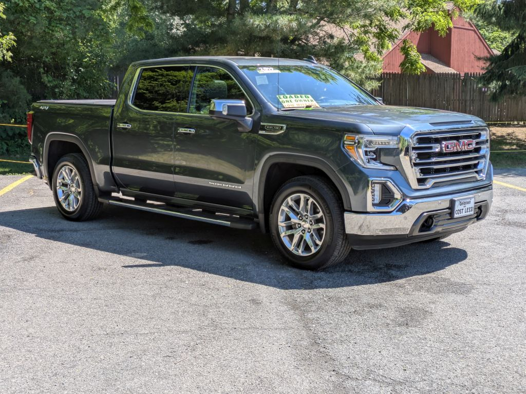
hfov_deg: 37.5
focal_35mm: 51
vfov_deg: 28.6
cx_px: 263
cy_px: 197
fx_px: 775
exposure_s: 1/855
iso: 47
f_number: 1.89
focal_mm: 5.43
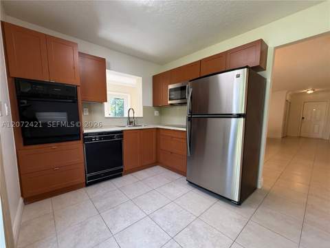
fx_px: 133
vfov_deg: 85.7
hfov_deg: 102.1
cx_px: 165
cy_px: 124
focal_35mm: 14
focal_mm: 2.22
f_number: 2.2
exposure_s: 1/120
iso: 250
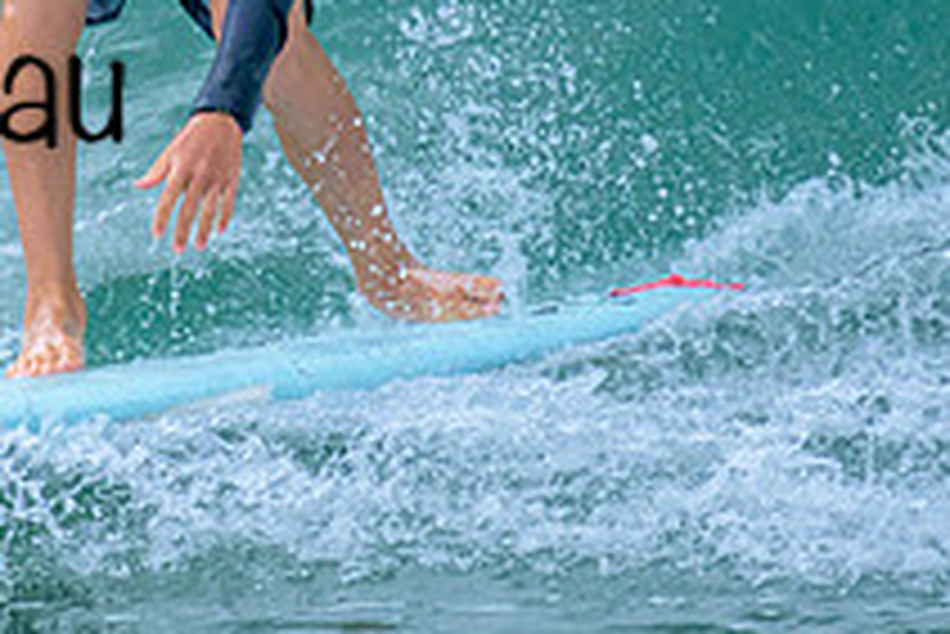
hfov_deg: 1.0
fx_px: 55585
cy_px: -284
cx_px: -100
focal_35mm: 2105
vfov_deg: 0.7
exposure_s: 1/2000
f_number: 8
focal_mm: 560
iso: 1600
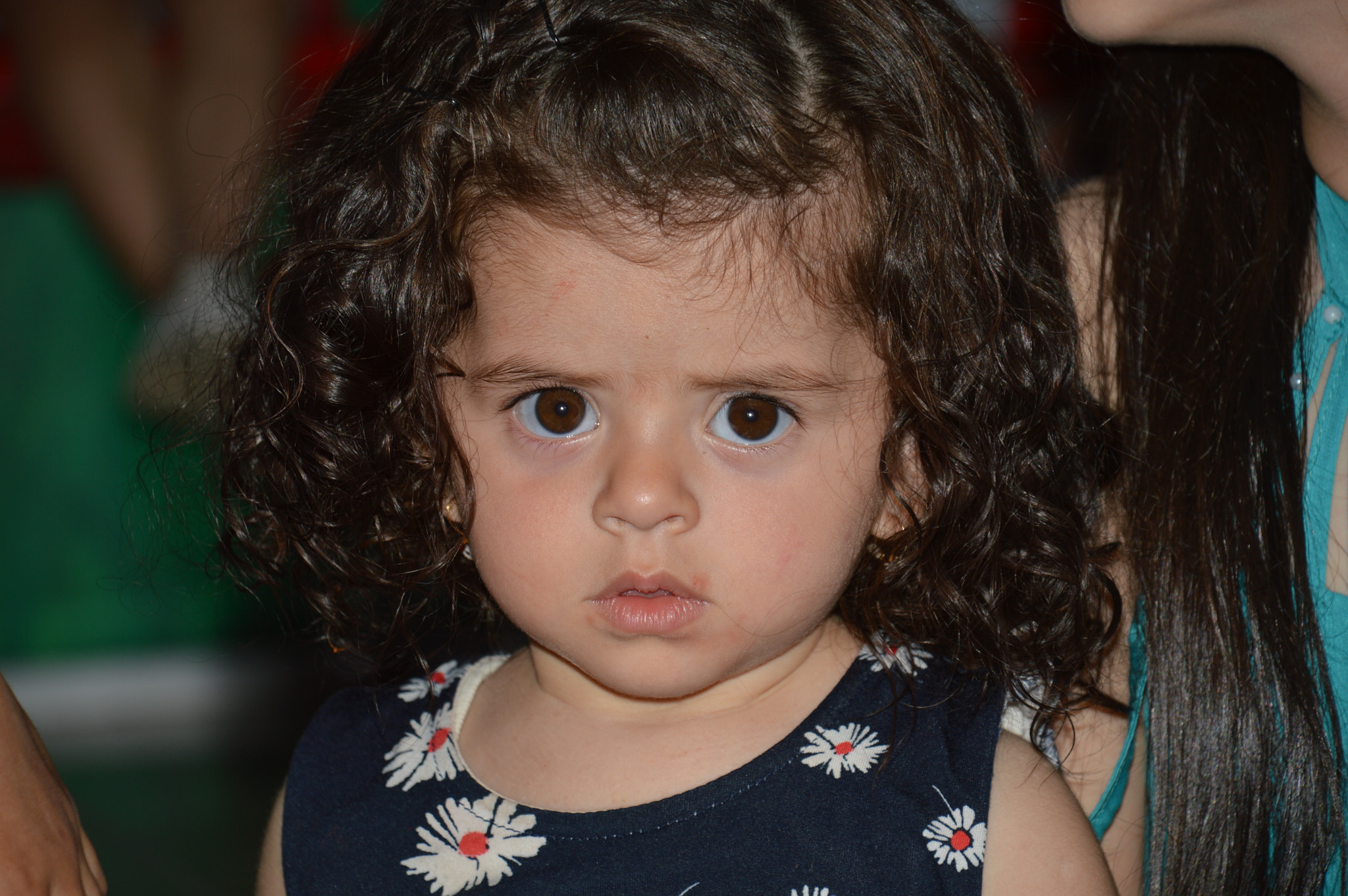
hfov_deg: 10.2
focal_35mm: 202
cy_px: 448
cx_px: 674
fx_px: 7576
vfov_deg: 6.8
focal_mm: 135
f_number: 5.6
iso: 100
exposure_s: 1/200
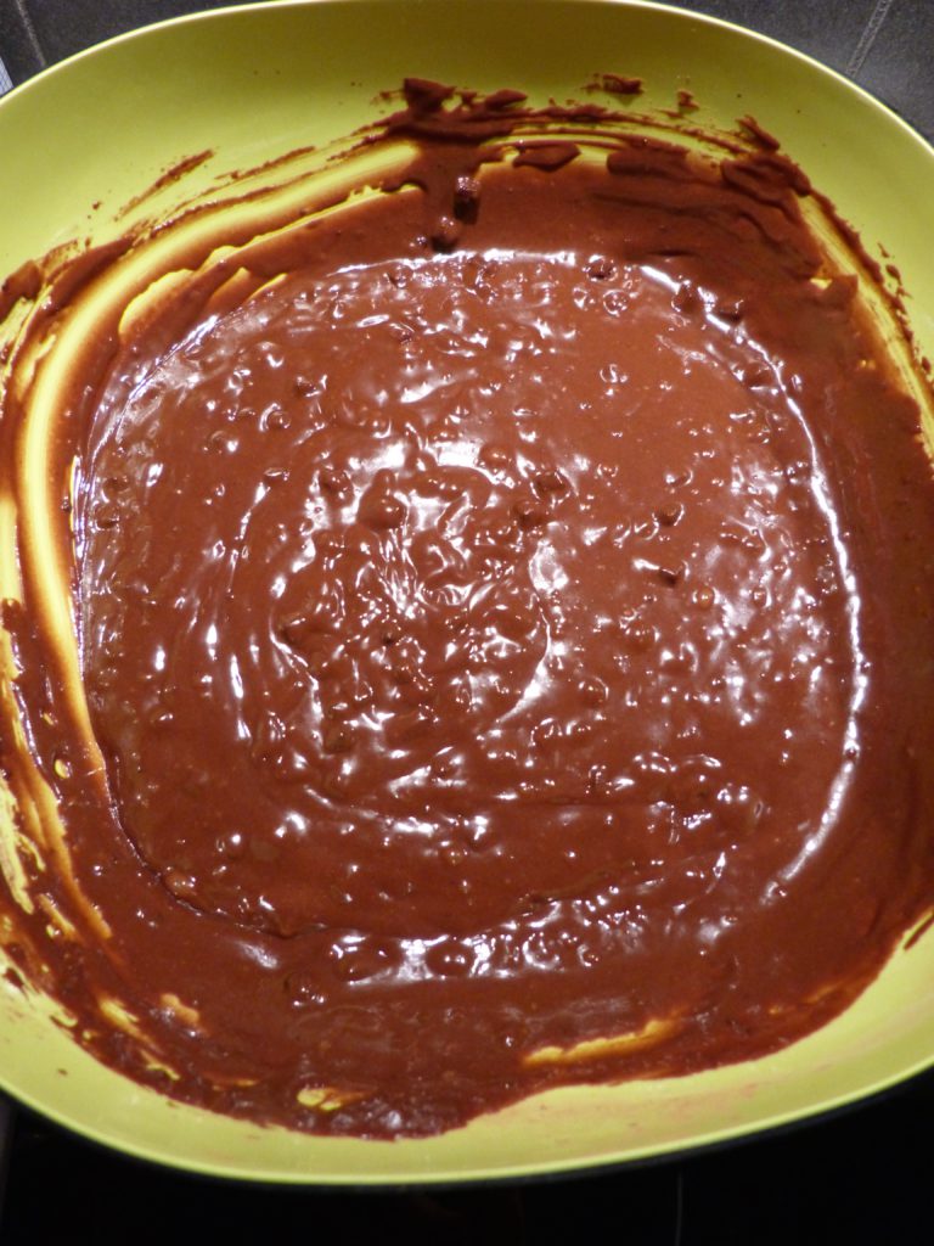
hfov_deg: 53.1
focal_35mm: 26
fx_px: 935
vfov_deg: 67.3
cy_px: 623
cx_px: 467
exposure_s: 1/30
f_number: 2.8
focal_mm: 4.5
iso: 400
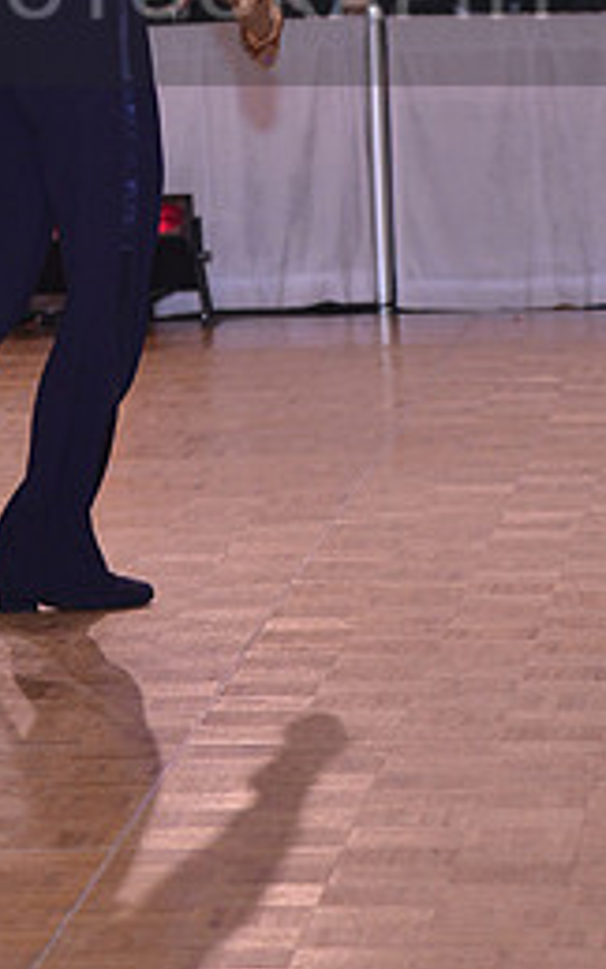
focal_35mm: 274
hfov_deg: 4.8
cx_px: 110
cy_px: -37
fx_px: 7236
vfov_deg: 7.6
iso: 1250
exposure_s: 1/250
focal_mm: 120
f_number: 4.5
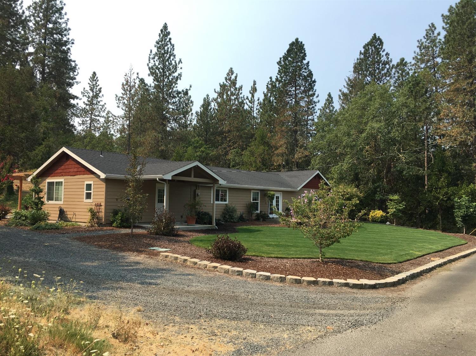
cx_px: 238
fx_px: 399
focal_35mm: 29
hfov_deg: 61.7
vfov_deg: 48.2
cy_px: 178
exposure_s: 1/777
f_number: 2.2
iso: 25
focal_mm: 4.15
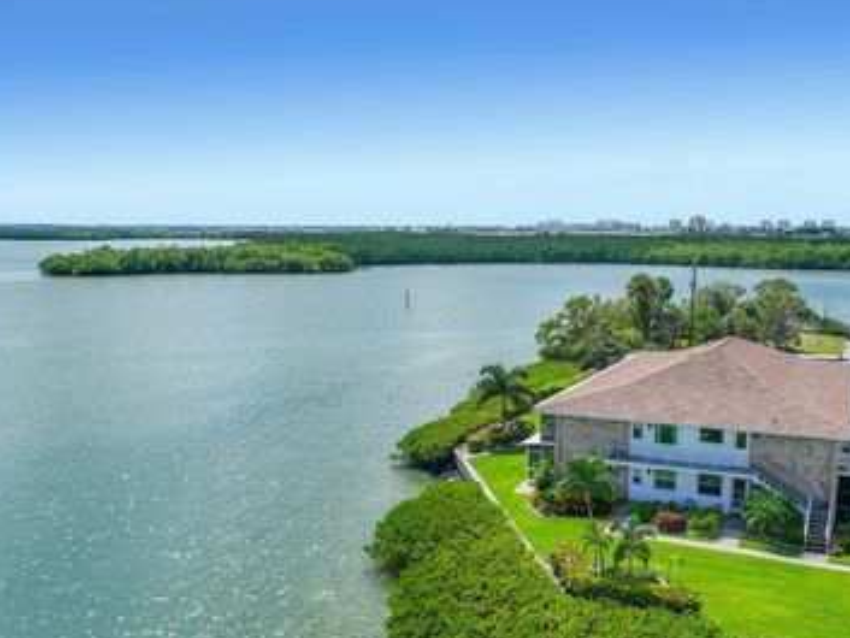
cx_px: 539
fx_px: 835
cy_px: 374
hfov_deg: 53.3
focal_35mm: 34
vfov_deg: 41.7
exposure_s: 1/3200
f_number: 2.8
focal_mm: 12.29
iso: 110
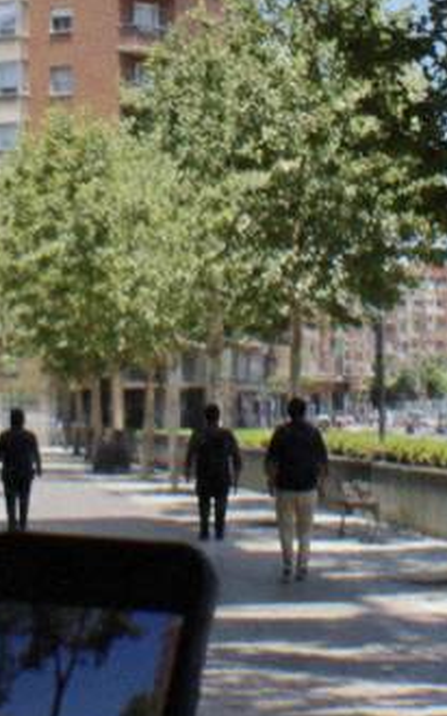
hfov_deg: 11.5
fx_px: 2107
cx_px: 718
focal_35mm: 108
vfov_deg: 19.3
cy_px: 421
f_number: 7.1
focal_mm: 35
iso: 400
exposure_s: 1/500
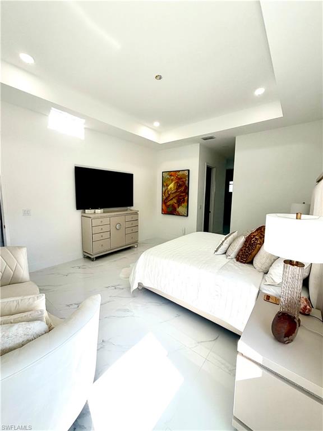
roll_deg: -1.5
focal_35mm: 14
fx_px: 174
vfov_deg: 102.1
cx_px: 162
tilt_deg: -6.5
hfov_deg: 85.7
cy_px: 216
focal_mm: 2.22
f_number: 2.2
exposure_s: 1/230
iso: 50
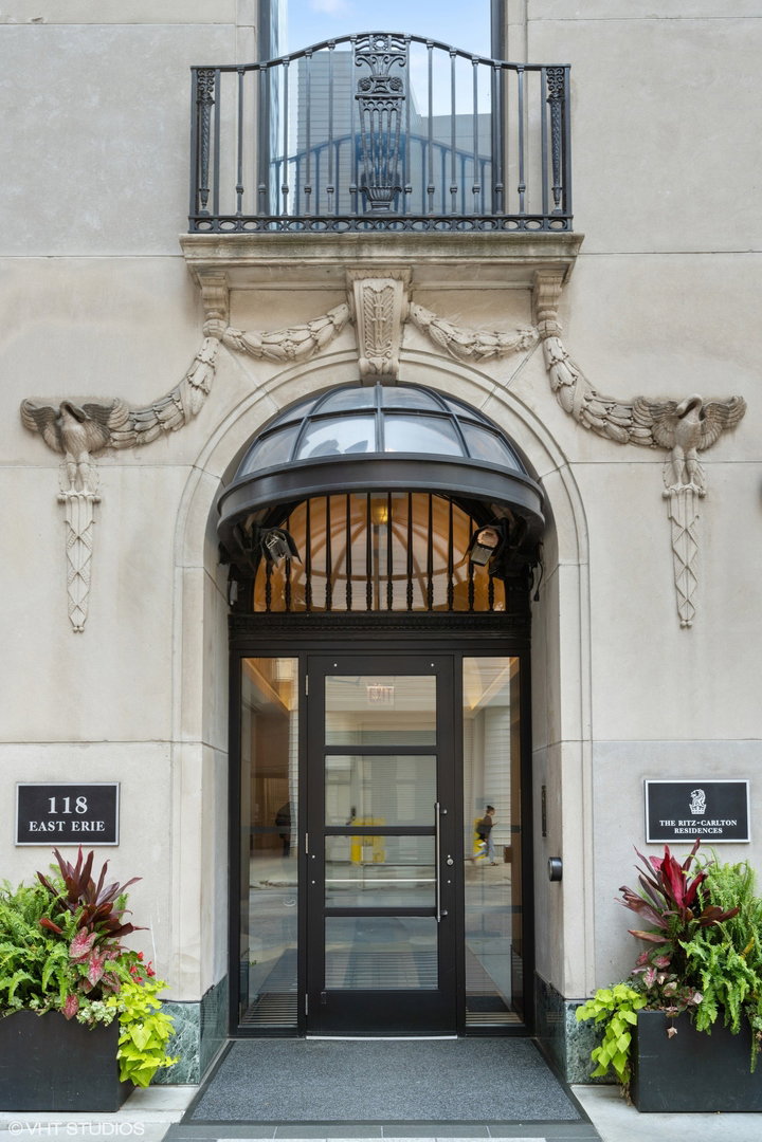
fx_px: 984
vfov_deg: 60.3
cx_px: 381
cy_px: 571
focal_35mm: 31
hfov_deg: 42.3
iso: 320
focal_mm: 31
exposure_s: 1/40
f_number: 8
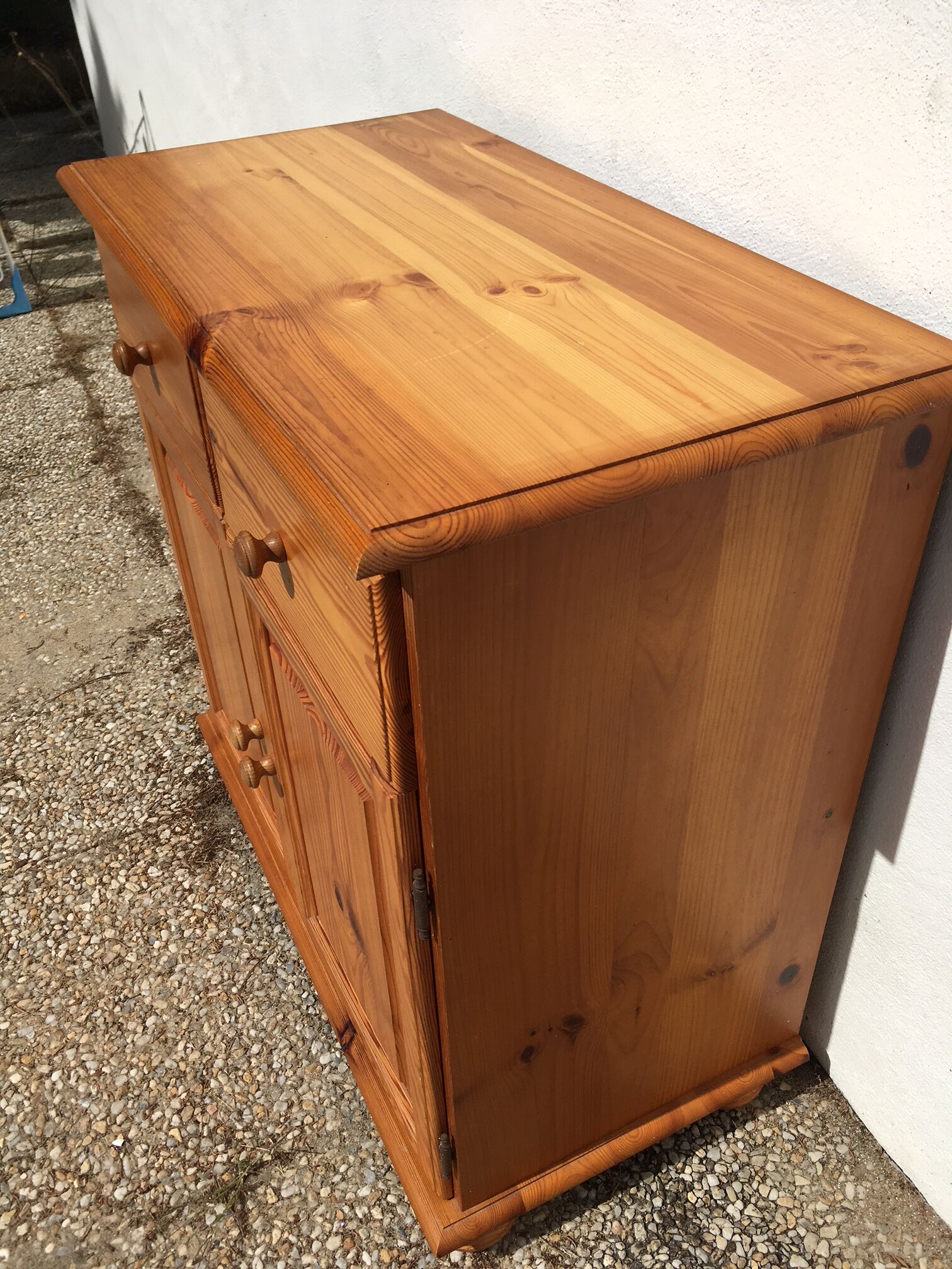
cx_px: 476
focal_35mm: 29
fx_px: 1063
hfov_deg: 48.2
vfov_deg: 61.7
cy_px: 634
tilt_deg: -37.9
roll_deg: +4.6
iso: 25
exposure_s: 1/3846
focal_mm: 4.15
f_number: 2.2
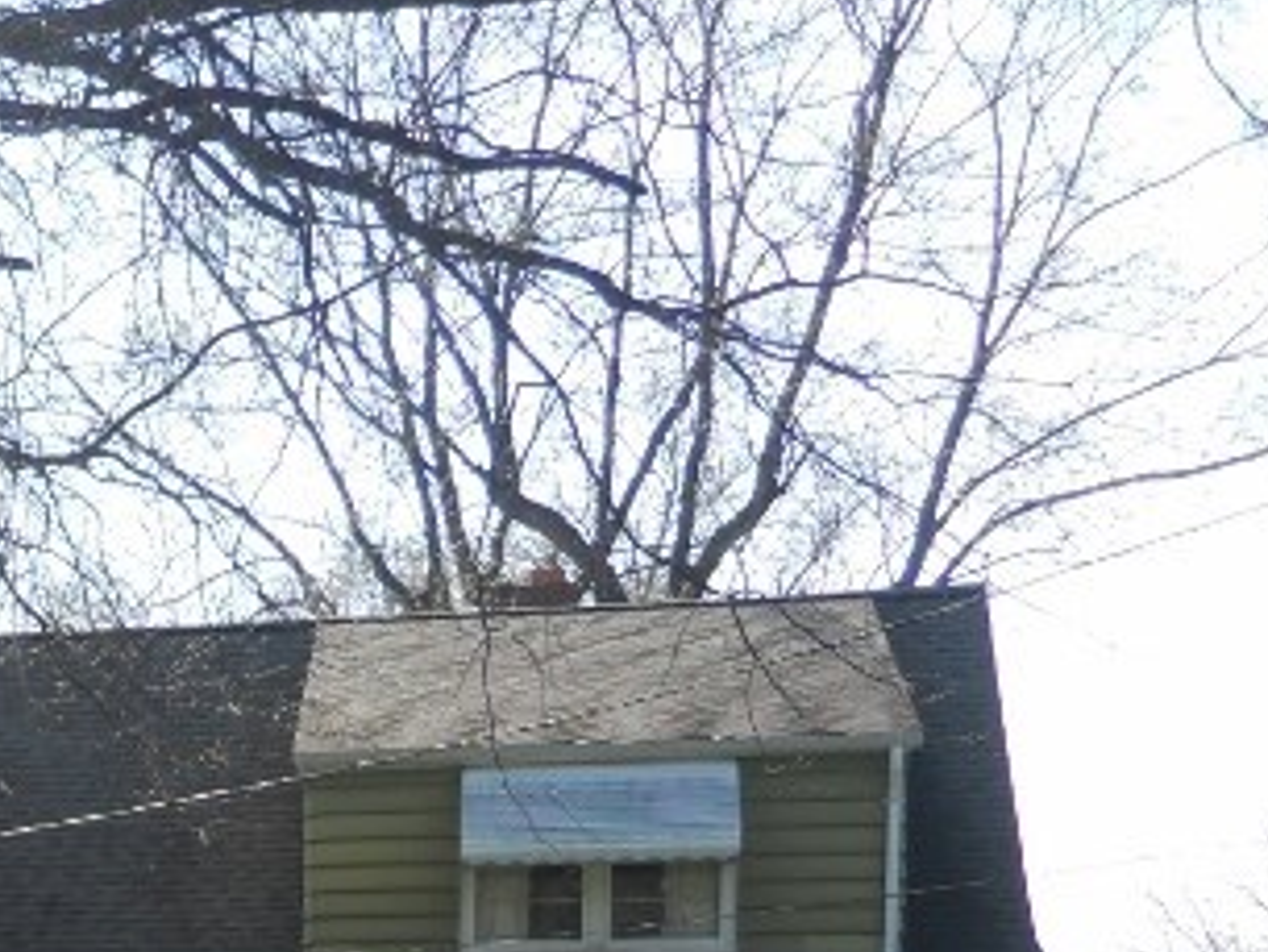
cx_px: -703
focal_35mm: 94
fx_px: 3445
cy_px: 1397
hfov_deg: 18.2
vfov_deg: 14.7
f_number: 2.7
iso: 80
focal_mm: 5
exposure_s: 1/500
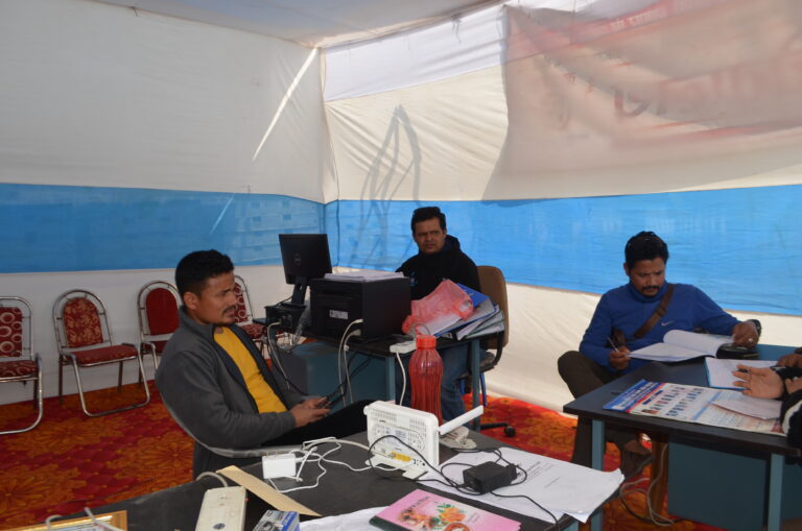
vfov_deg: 47.8
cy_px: 266
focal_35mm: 27
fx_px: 600
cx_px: 401
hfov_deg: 67.5
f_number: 7.1
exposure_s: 1/200
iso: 100
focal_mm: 18
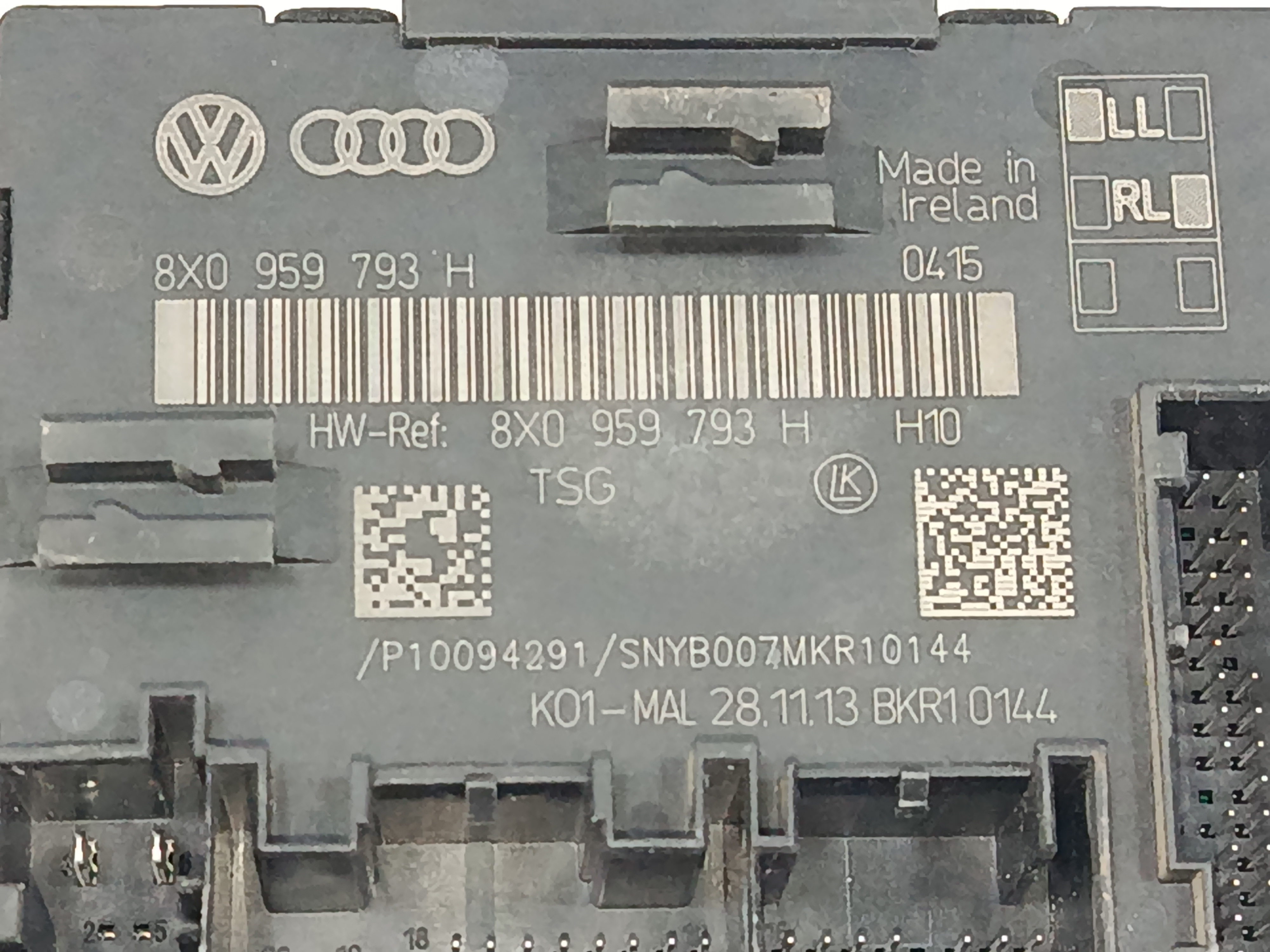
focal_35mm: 99
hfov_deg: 19.8
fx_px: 3632
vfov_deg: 14.9
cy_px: 476
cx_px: 635
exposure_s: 1/33.3
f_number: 1.7
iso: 1025
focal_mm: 5.24
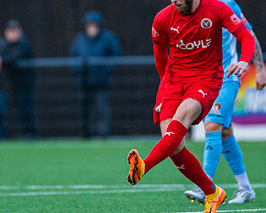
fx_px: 8628
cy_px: 103
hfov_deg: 1.8
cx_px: 94
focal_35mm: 1096
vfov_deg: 1.4
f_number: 2.8
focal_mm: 300
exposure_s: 1/1600
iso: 1600
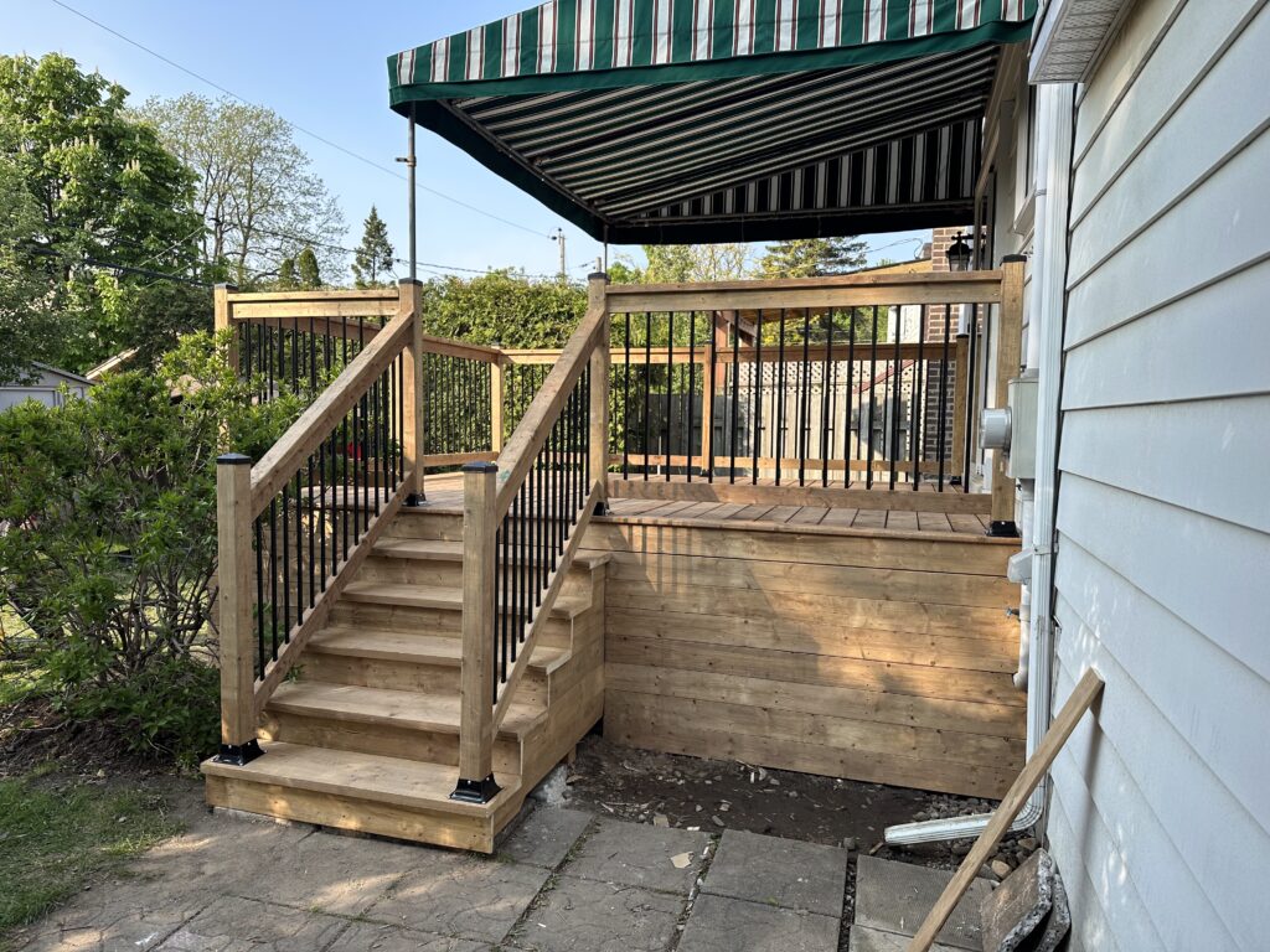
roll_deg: -0.5
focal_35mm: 24
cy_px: 476
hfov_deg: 71.6
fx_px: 881
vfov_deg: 56.8
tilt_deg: -3.9
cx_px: 635
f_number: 1.78
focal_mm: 6.86
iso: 80
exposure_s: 1/1241
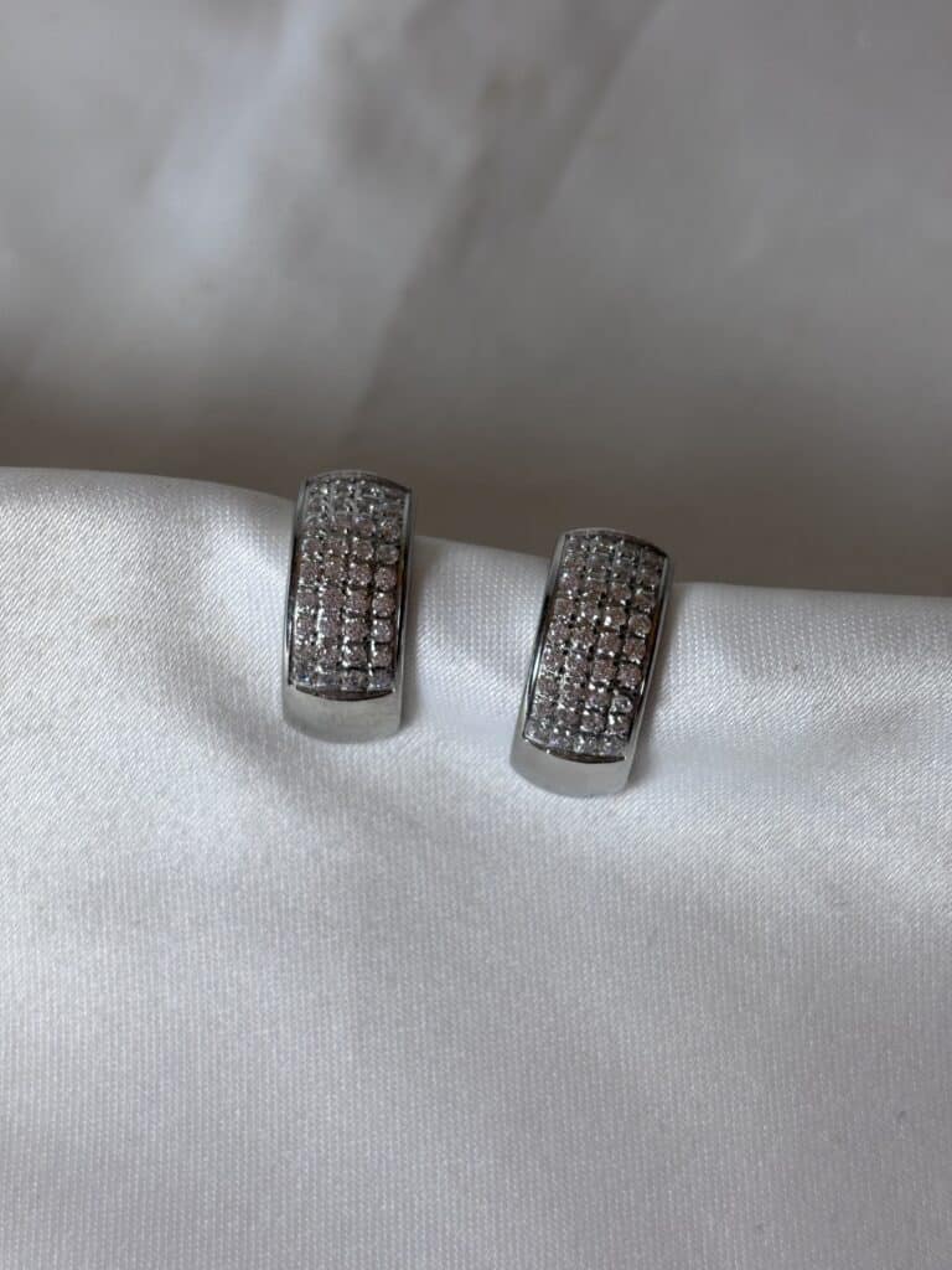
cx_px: 476
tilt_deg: -64.1
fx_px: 1907
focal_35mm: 52
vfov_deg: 36.8
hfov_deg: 28.0
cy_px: 635
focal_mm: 5.96
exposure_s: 1/158
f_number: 1.6
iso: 25
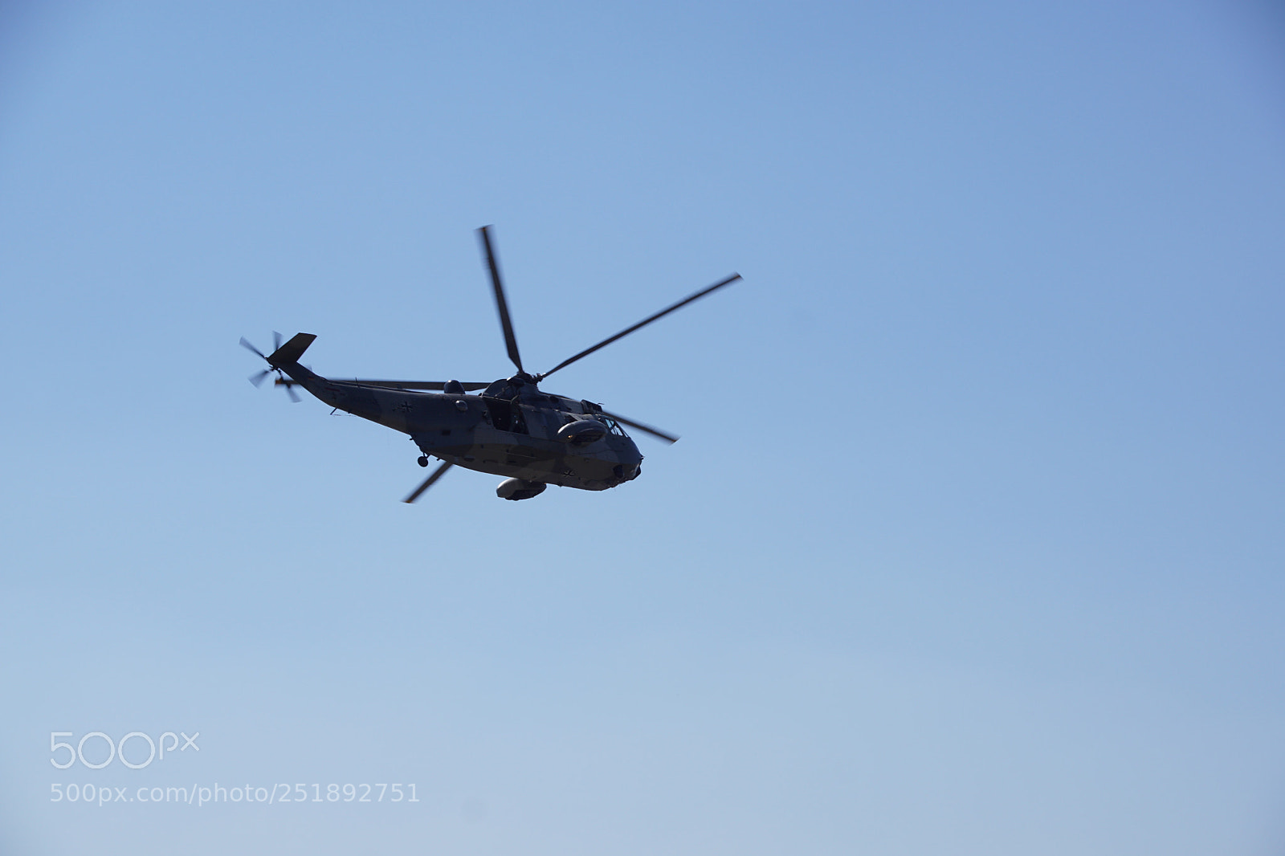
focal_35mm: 90
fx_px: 3212
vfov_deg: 15.2
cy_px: 428
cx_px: 642
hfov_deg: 22.6
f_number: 7.1
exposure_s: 1/500
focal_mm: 60
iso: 100
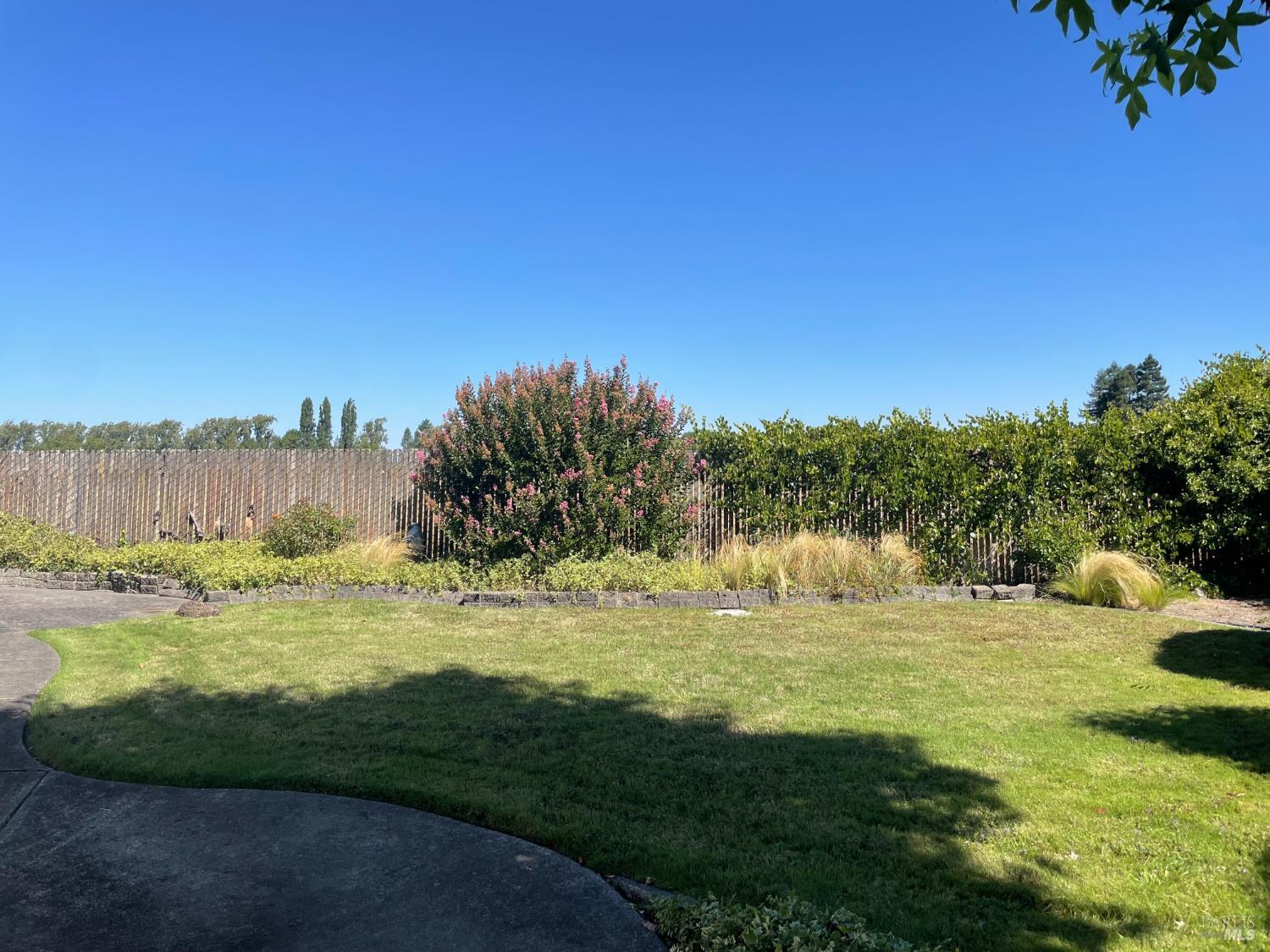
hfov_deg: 67.3
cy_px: 476
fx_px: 954
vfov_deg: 53.1
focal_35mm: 26
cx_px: 635
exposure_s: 1/2681
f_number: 1.6
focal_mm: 4.2
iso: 32
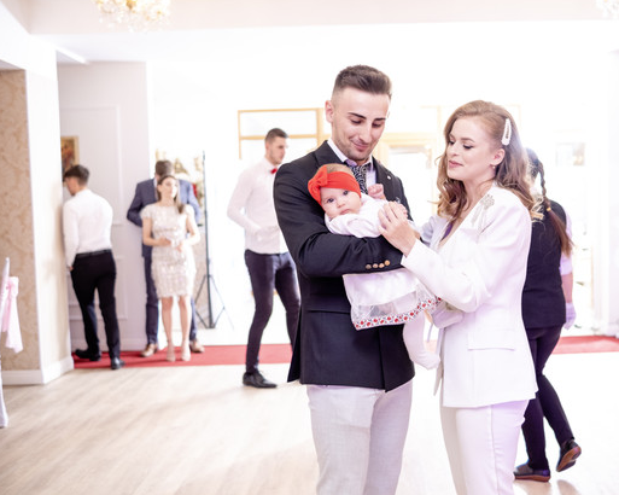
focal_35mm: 41
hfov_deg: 44.5
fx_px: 751
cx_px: 379
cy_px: 242
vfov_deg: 36.5
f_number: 2
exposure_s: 1/200
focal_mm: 23
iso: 640
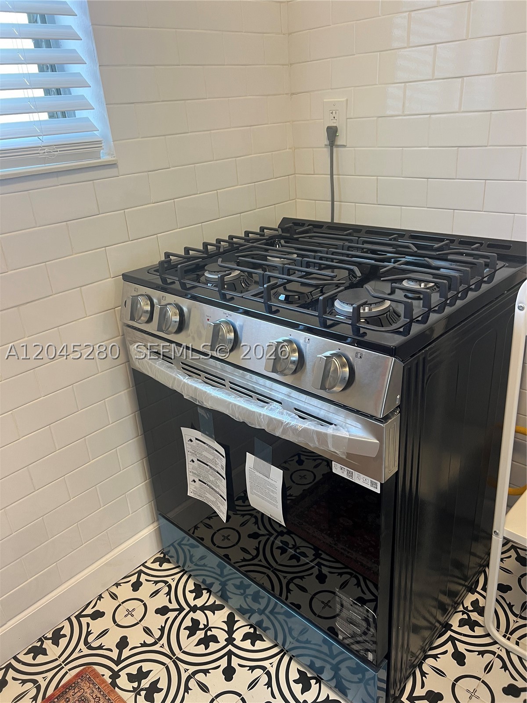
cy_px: 352
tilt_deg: -24.2
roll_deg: +3.9
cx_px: 264
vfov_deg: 67.3
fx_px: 528
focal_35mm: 26
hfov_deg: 53.1
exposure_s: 1/60
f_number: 1.5
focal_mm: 5.7
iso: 100
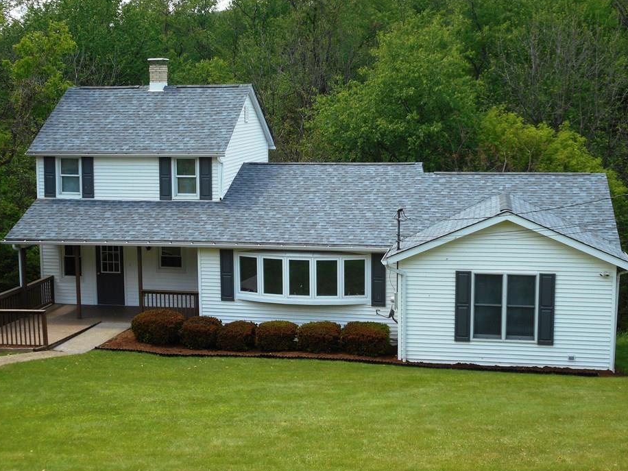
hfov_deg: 33.8
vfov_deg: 25.7
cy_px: 228
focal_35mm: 57
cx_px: 287
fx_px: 1034
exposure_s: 1/250
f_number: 4.9
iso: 80
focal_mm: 9.1
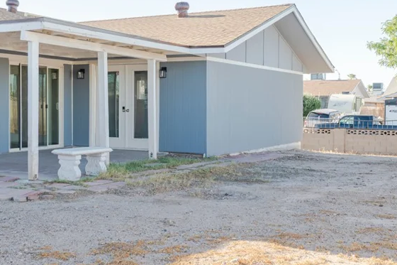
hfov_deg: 37.5
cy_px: 118
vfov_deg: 25.5
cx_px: 184
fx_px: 584
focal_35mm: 53
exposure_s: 1/200
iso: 200
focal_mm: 29
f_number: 8
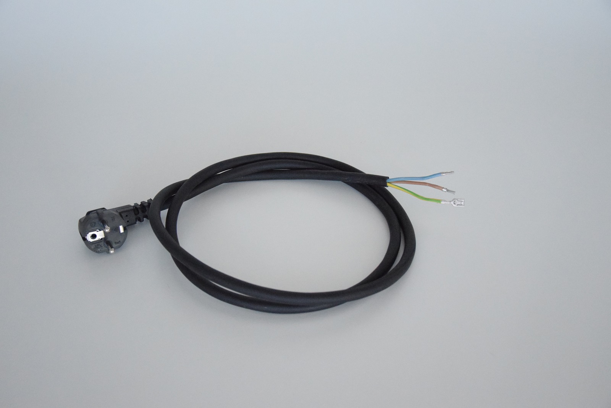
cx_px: 306
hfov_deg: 49.5
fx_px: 662
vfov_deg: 34.3
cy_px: 204
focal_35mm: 39
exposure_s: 1/320
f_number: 4
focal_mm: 26
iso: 6400
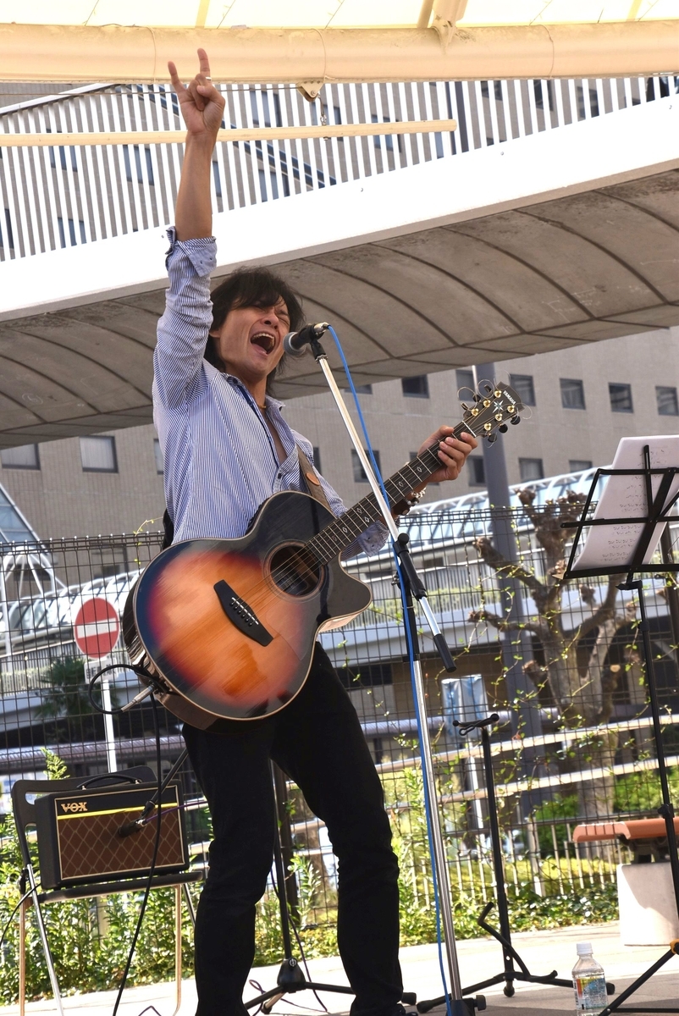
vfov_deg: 19.4
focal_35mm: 105
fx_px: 2965
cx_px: 340
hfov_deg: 13.1
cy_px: 508
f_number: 8
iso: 200
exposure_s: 1/250
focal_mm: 70
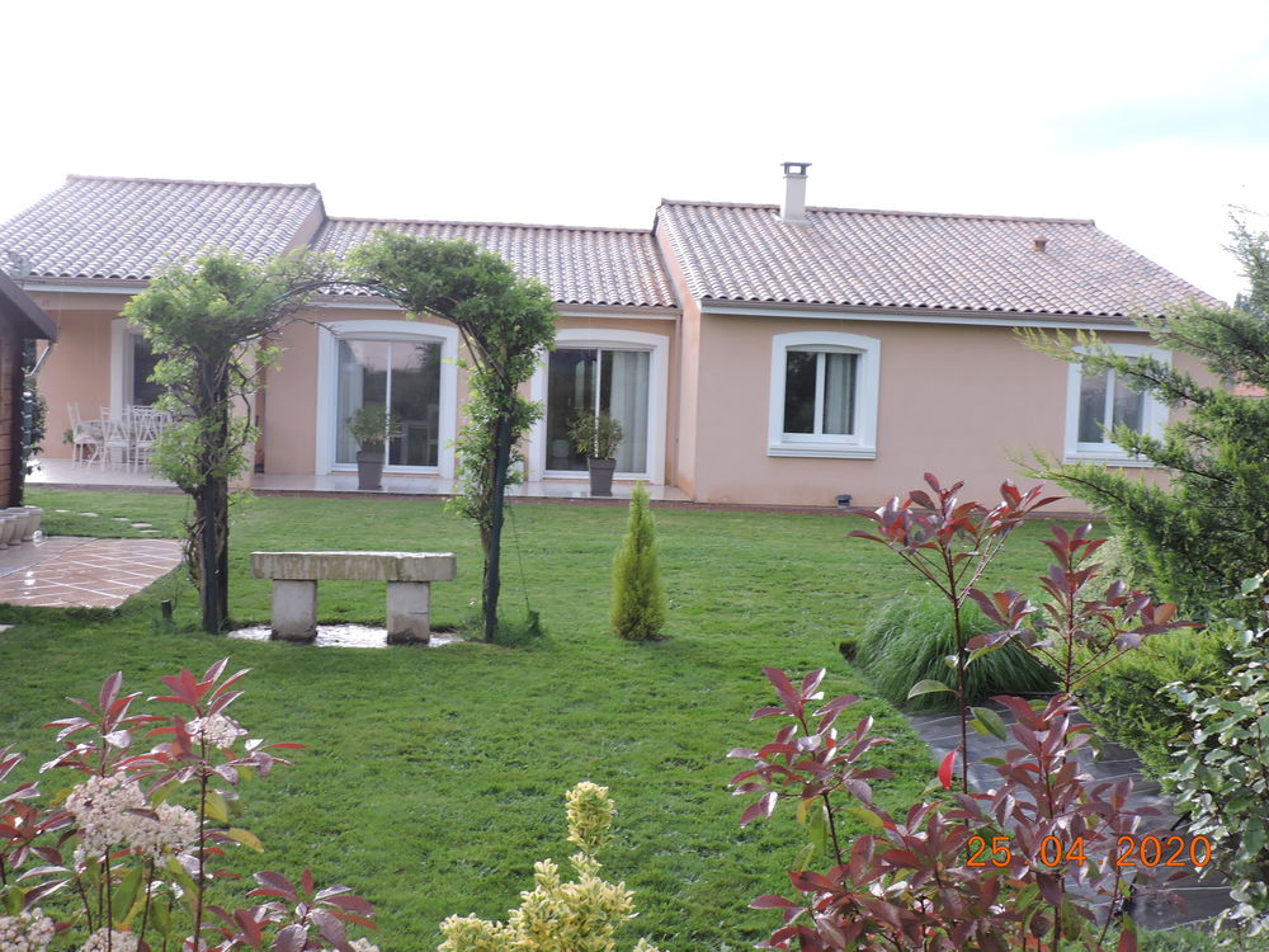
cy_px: 476
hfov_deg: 46.8
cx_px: 634
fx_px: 1466
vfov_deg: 36.0
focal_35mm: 40
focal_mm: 7.1
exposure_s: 1/50
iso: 180
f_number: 3.3
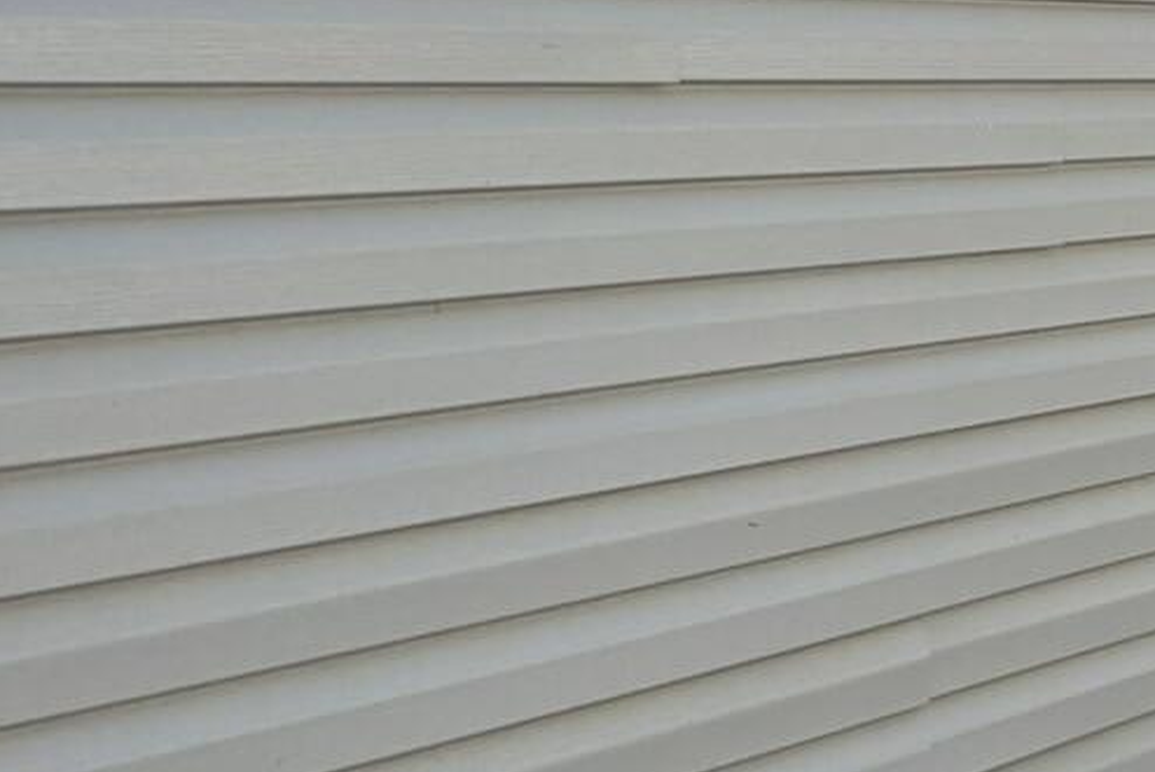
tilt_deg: +5.1
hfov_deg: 15.3
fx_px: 3595
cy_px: -313
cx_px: 2188
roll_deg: +0.3
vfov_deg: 11.8
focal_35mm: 112
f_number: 1.6
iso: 50
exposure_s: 1/1103
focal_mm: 5.96
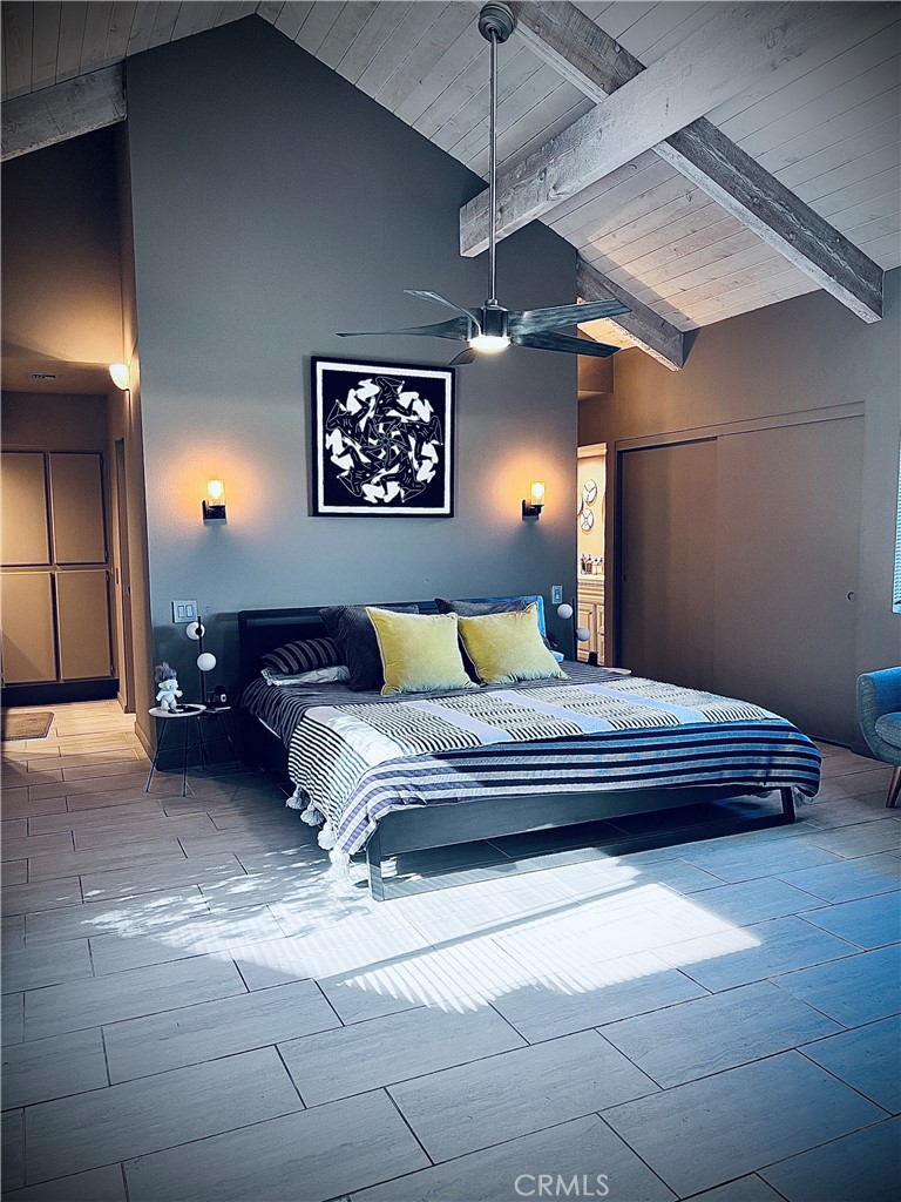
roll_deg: +0.5
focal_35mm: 26
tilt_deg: -4.8
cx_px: 450
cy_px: 601
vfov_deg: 67.3
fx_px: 902
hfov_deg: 53.1
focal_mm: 5.7
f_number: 1.5
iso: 125
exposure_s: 1/60
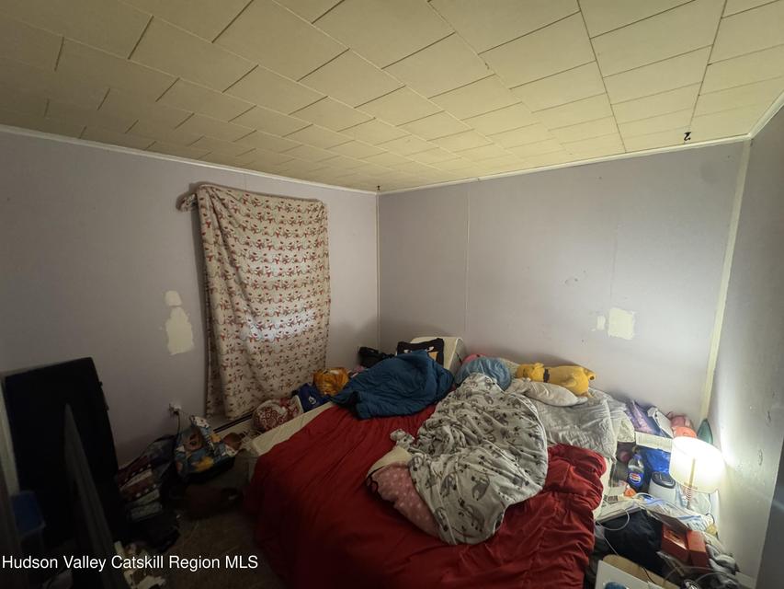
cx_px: 392
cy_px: 294
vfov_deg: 85.7
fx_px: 317
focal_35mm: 14
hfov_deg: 102.1
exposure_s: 1/40
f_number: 2.2
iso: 1000
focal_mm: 2.22
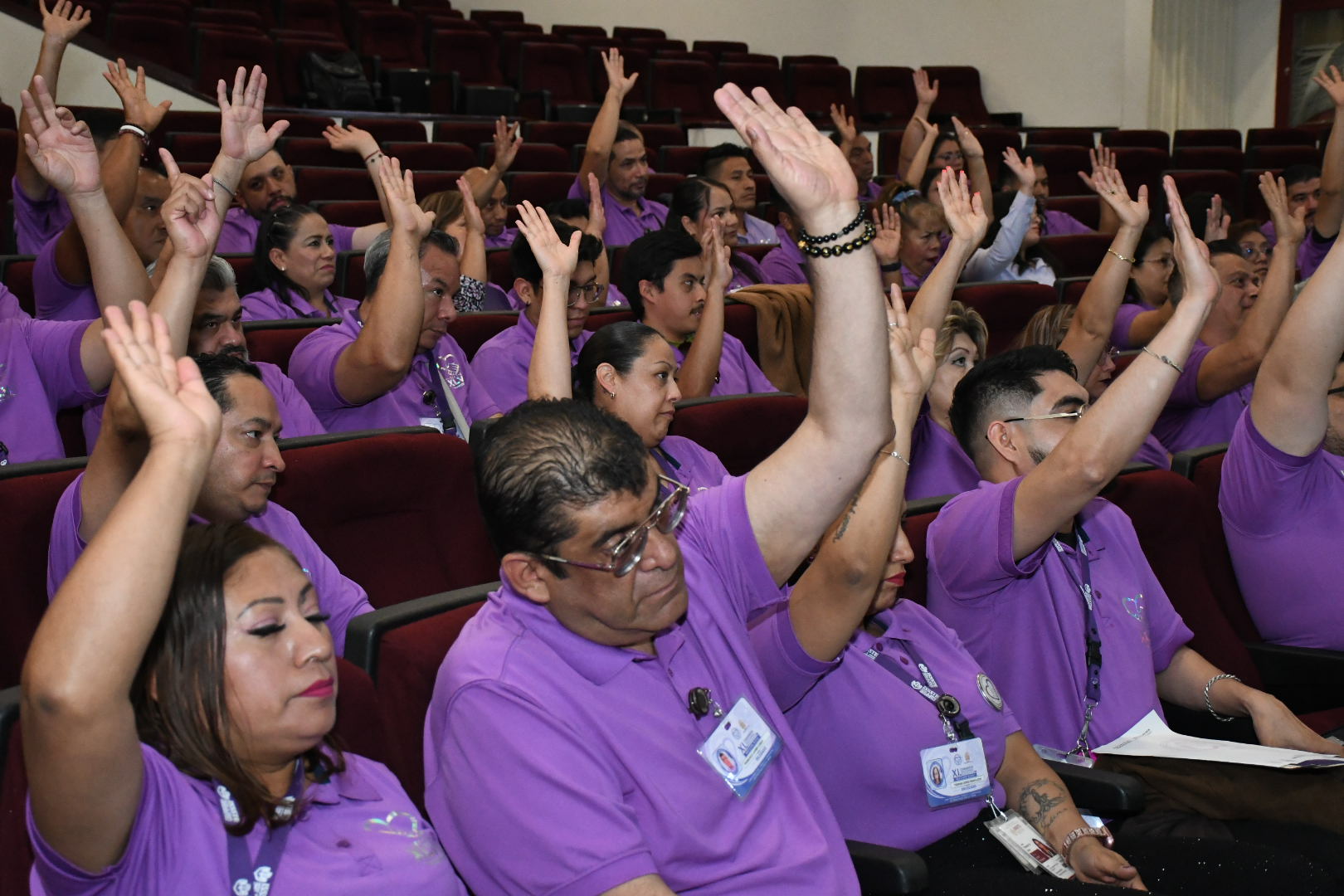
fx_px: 2128
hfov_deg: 35.1
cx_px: 672
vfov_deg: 23.8
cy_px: 448
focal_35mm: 57
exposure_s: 1/125
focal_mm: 38
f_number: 5.6
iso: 5000
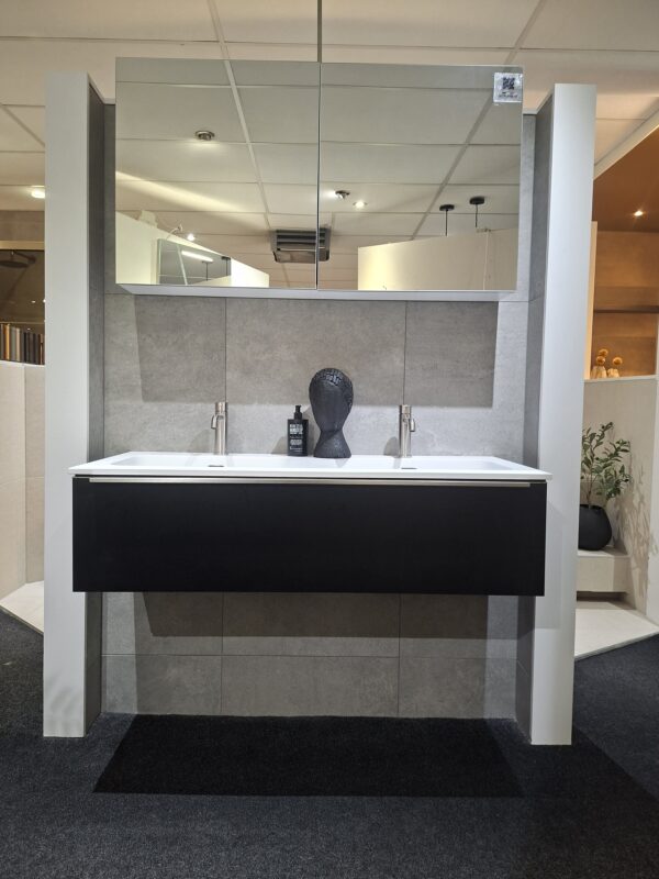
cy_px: 440
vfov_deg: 73.9
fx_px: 584
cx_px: 330
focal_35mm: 23
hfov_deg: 58.9
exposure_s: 1/50
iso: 250
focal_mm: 5.54
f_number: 1.8
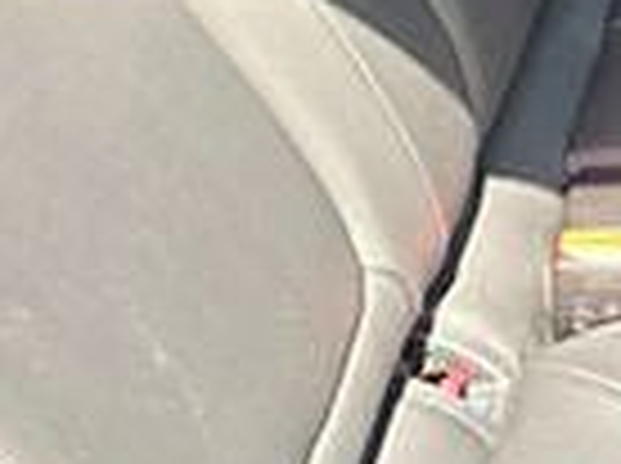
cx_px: 850
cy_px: 18
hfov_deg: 17.1
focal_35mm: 107
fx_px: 1916
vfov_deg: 13.6
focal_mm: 6.3
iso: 50
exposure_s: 1/180
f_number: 1.7
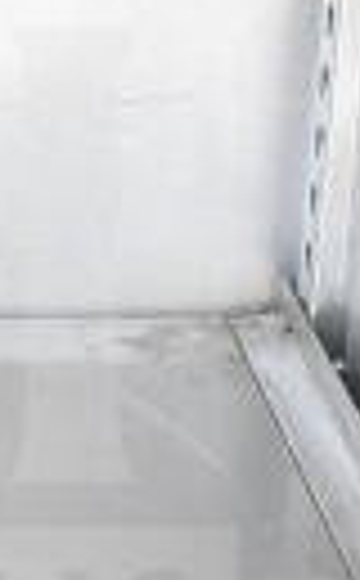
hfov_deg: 8.7
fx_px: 2289
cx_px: -270
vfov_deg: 14.4
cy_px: 384
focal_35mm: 145
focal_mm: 20
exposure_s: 1/160
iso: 1600
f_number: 6.3
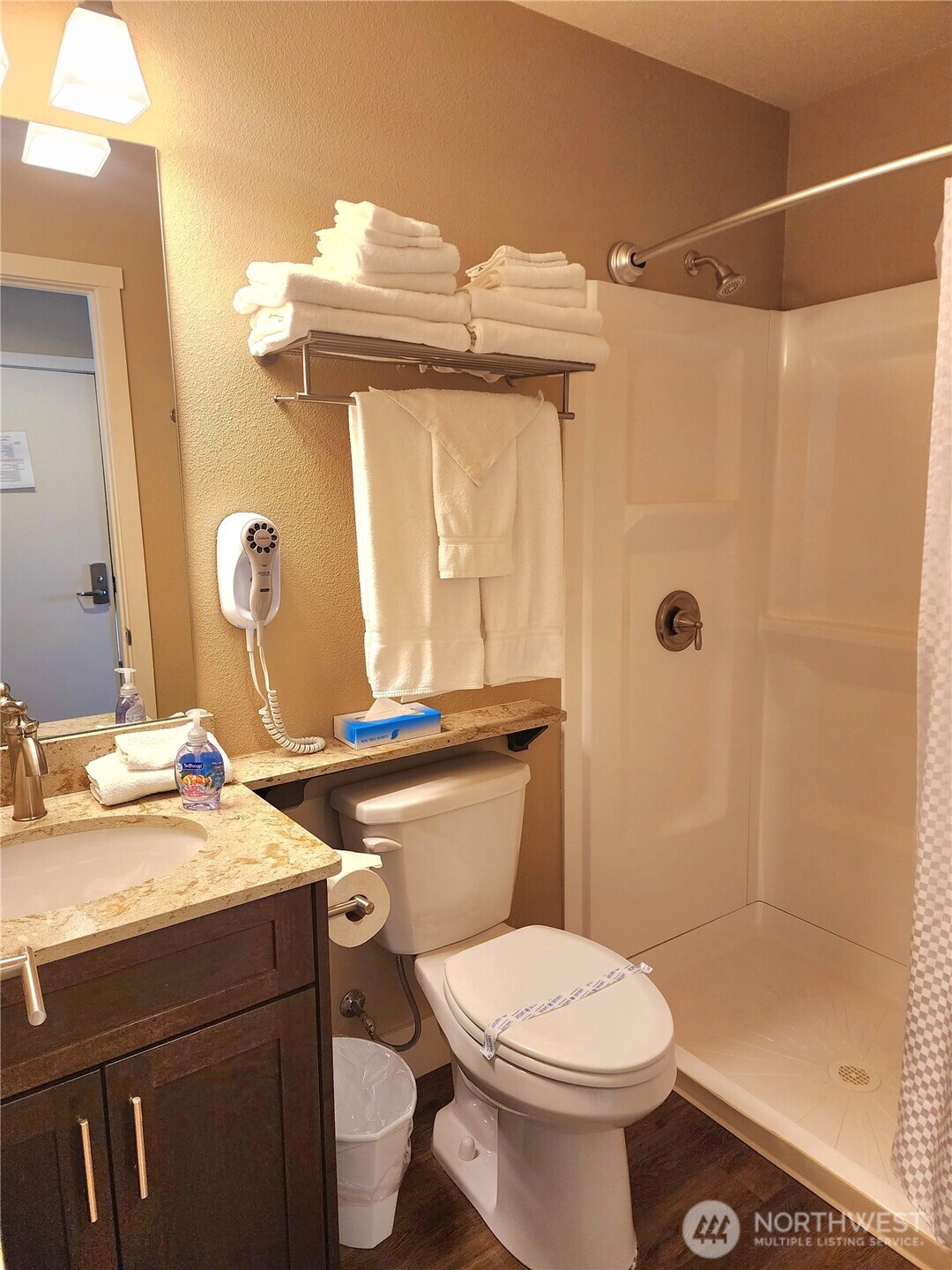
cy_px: 635
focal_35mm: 23
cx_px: 476
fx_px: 843
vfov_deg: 73.9
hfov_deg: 58.9
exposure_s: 1/120
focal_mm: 6.4
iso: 400
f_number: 1.8
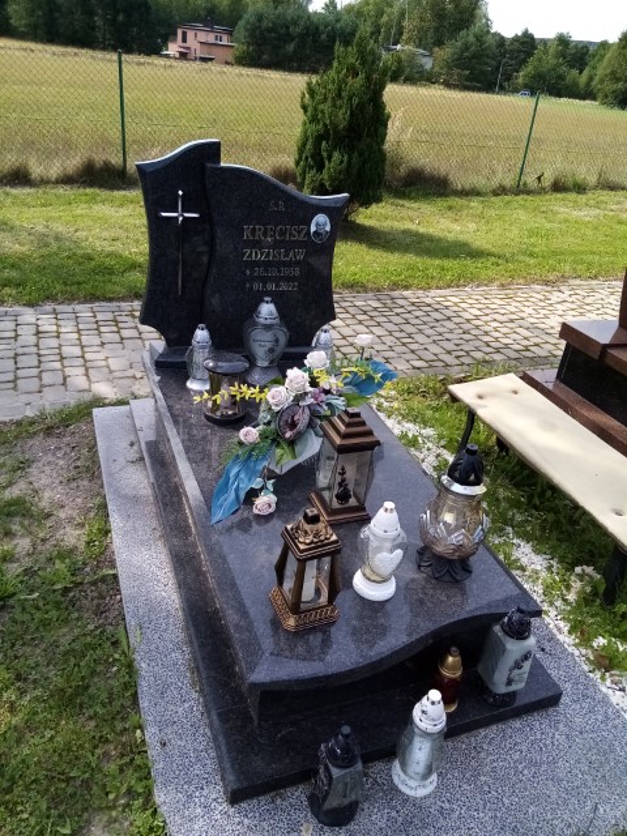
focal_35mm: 26
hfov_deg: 53.1
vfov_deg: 67.3
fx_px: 628
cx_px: 314
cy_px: 418
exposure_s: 1/721
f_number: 1.8
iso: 105
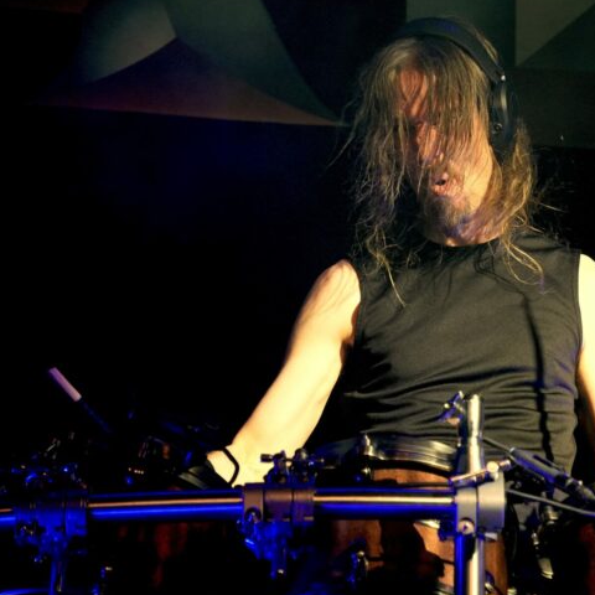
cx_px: 465
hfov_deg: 6.1
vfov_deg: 6.1
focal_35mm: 288
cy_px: 284
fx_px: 5594
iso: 1600
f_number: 5.6
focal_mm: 141
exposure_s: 1/250
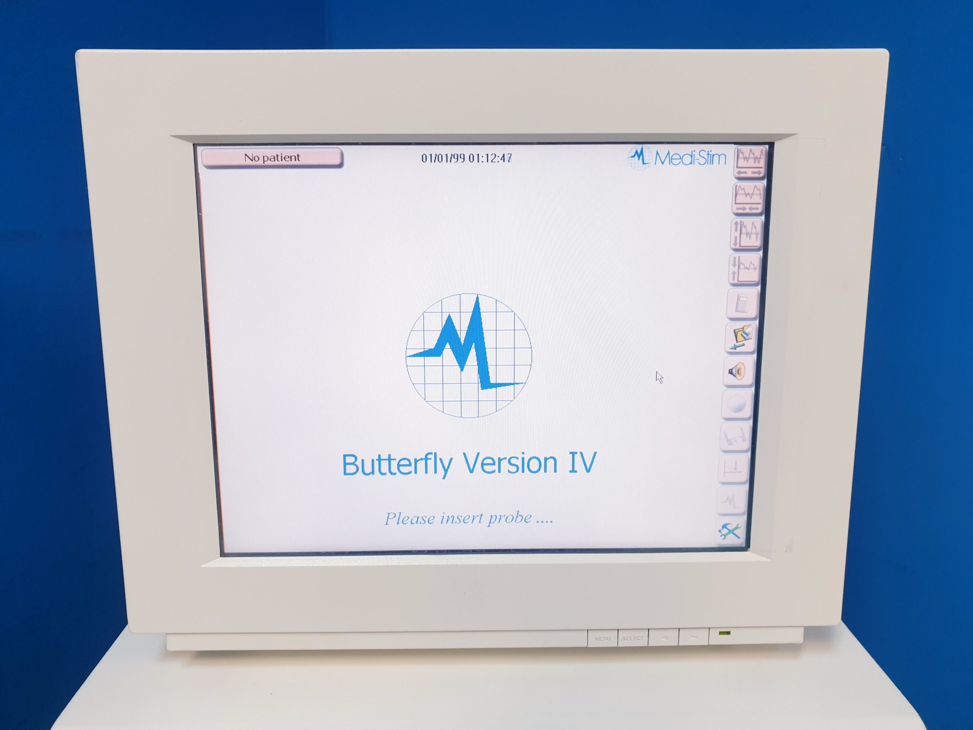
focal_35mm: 26
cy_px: 365
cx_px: 486
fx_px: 731
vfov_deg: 53.1
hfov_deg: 67.3
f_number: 2.4
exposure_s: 1/50
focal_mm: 4.3
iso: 64
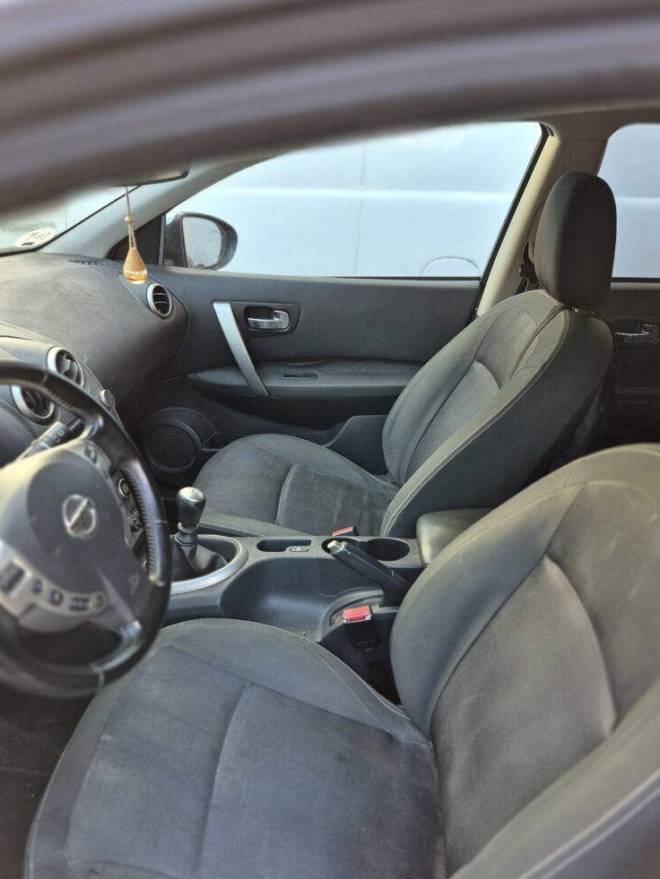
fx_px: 610
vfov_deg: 71.6
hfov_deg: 56.8
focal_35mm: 24
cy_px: 445
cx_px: 340
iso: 100
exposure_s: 1/100
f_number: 1.8
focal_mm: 5.4
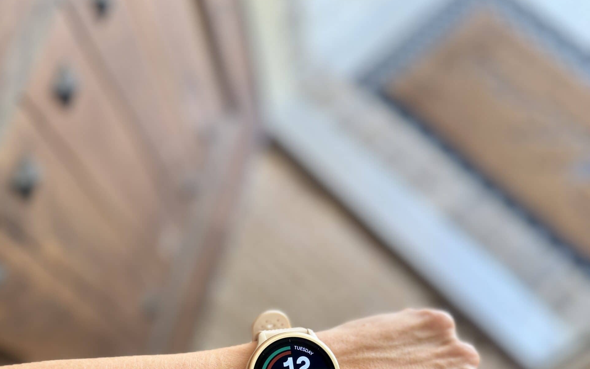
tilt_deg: -75.7
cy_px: 371
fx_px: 547
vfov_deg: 33.9
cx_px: 295
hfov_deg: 56.7
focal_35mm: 34
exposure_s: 1/121
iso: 125
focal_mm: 6.76
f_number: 1.78
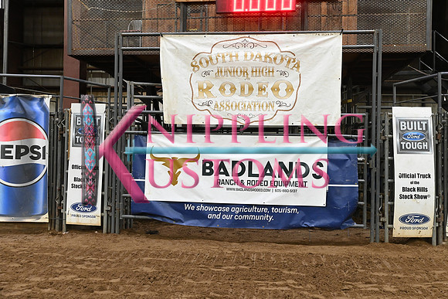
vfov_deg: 33.4
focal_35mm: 40
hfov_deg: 48.4
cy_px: 150
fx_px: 498
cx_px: 224
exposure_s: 1/250
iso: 4000
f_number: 4.5
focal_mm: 40
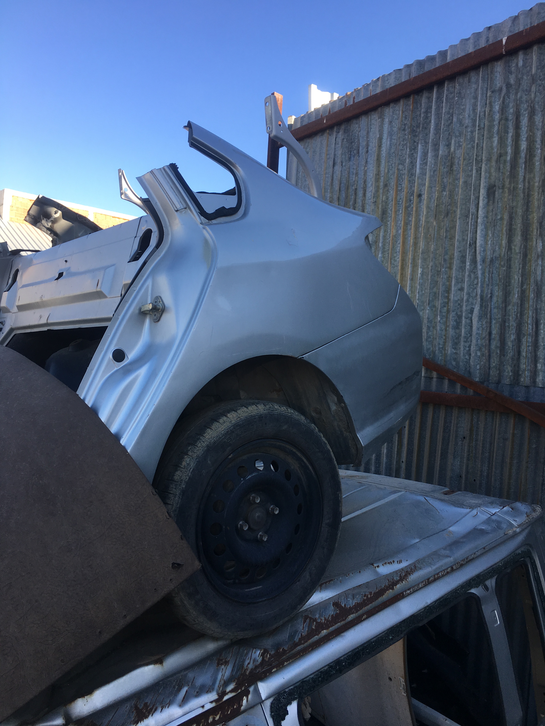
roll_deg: -3.0
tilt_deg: +1.0
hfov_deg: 48.2
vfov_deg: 61.7
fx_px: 609
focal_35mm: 29
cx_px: 272
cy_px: 363
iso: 25
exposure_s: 1/403
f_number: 2.2
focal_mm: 4.15
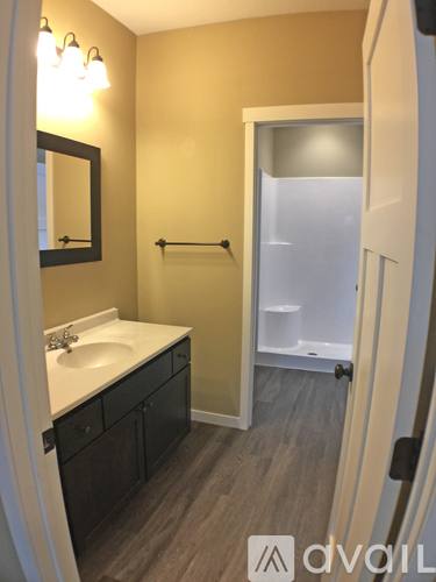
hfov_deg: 48.2
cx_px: 218
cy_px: 291
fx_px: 487
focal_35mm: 29
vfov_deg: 61.7
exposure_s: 1/15
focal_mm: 4.15
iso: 32
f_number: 2.2
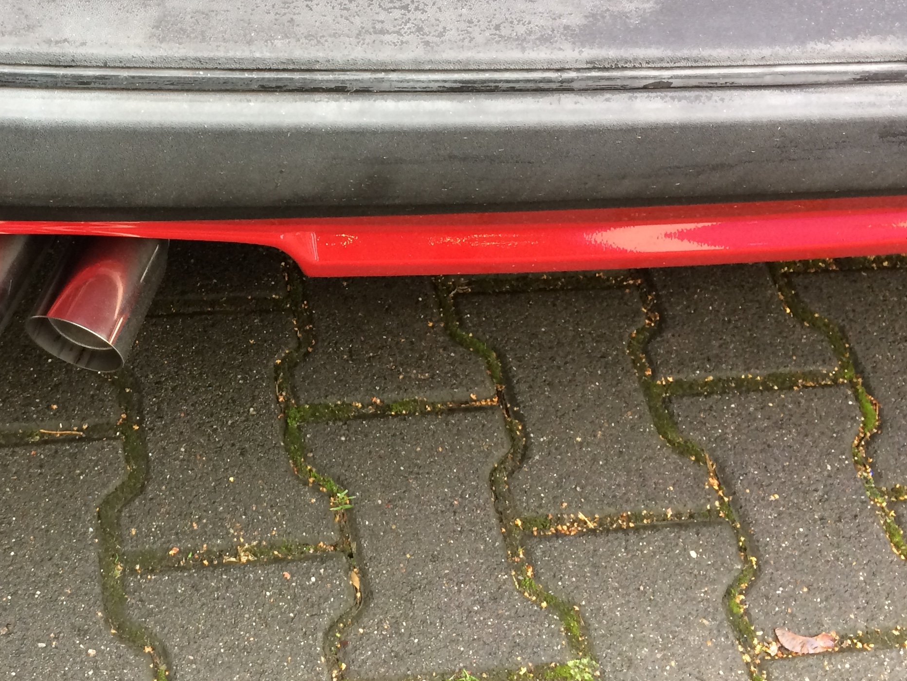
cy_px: 195
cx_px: 163
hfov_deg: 36.1
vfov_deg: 28.3
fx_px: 1336
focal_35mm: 51
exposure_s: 1/33
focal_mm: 4.15
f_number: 2.2
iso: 100
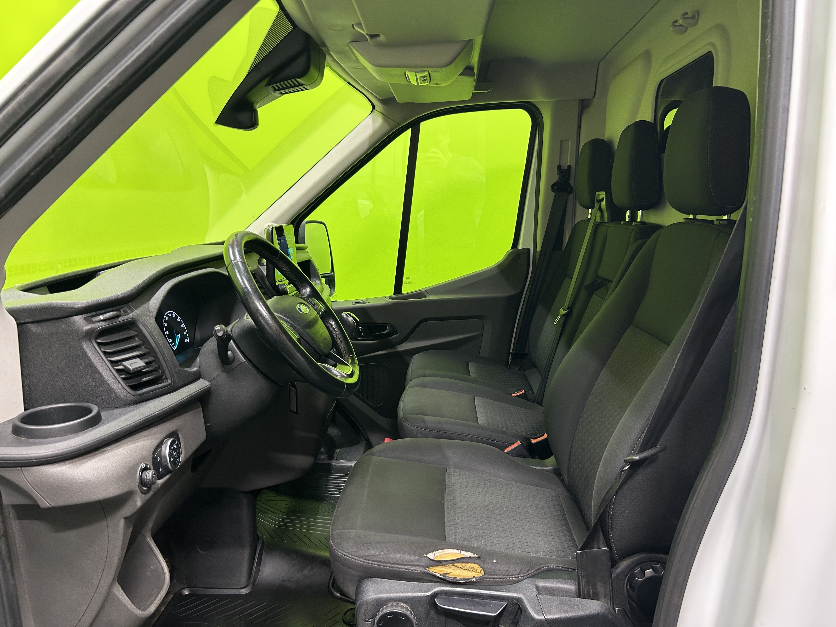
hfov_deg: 67.3
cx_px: 418
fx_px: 628
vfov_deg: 53.1
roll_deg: -0.4
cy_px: 314
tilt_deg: -9.9
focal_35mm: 26
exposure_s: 1/50
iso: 100
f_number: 1.5
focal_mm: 5.7
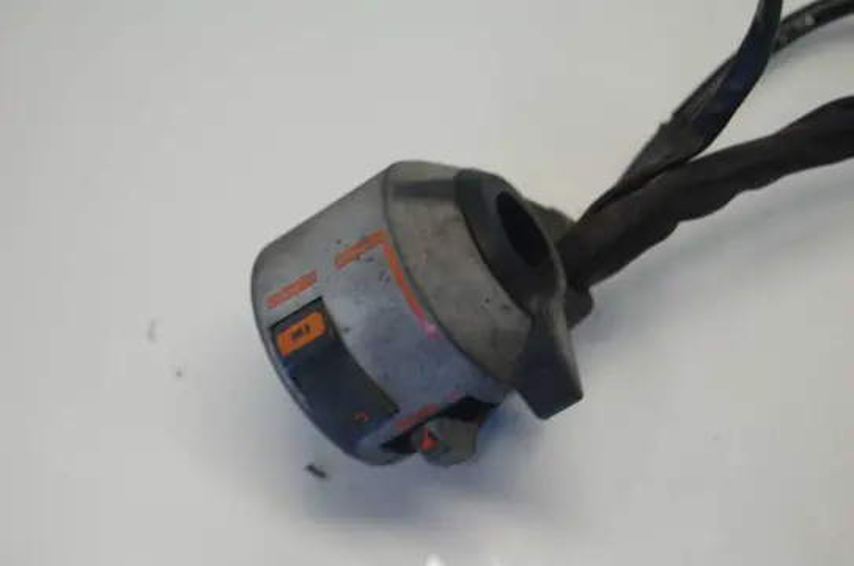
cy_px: 283
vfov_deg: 16.5
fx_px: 1954
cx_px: 427
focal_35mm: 82
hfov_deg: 24.7
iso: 400
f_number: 5.6
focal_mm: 55
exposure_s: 1/40
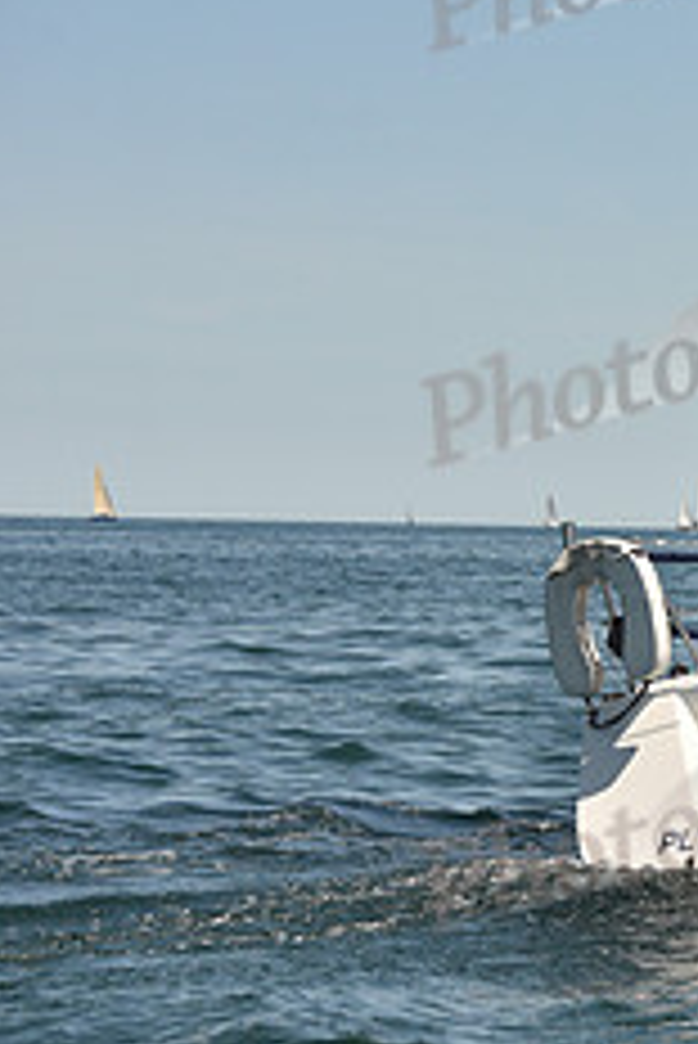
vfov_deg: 11.7
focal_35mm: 175
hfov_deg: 7.6
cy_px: 520
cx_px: 1292
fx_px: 5082
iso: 250
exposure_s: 1/800
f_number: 5.6
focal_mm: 70
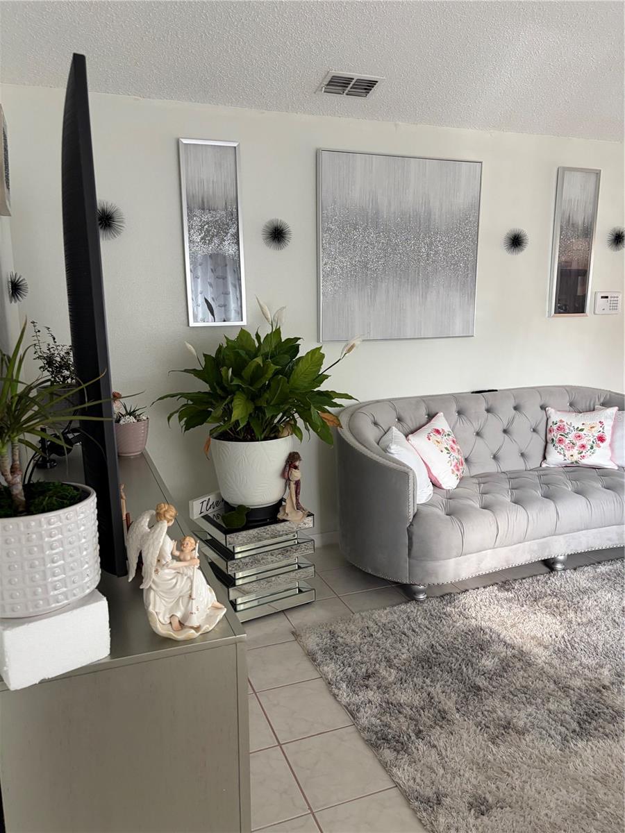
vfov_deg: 67.3
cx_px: 312
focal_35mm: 26
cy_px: 416
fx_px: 626
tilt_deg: -9.0
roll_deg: +0.3
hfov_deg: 53.1
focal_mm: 5.96
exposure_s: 1/60
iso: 160
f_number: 1.6
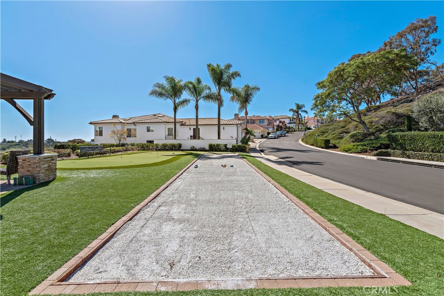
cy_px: 148
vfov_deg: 81.2
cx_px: 222
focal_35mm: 14
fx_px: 173
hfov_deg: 104.2
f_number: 7.1
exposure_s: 1/800
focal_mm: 14
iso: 160
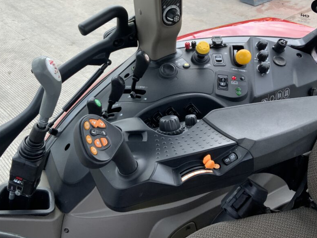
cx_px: 164
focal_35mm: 38
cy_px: 98
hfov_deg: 49.0
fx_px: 348
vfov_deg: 37.6
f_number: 1.8
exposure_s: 1/200
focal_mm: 3
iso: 16
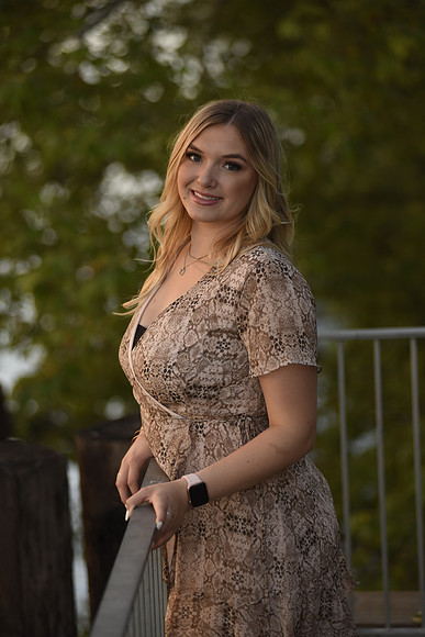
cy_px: 318
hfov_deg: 11.0
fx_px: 2212
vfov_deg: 16.4
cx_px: 212
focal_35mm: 125
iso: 640
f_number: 2.8
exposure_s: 1/200
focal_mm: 125
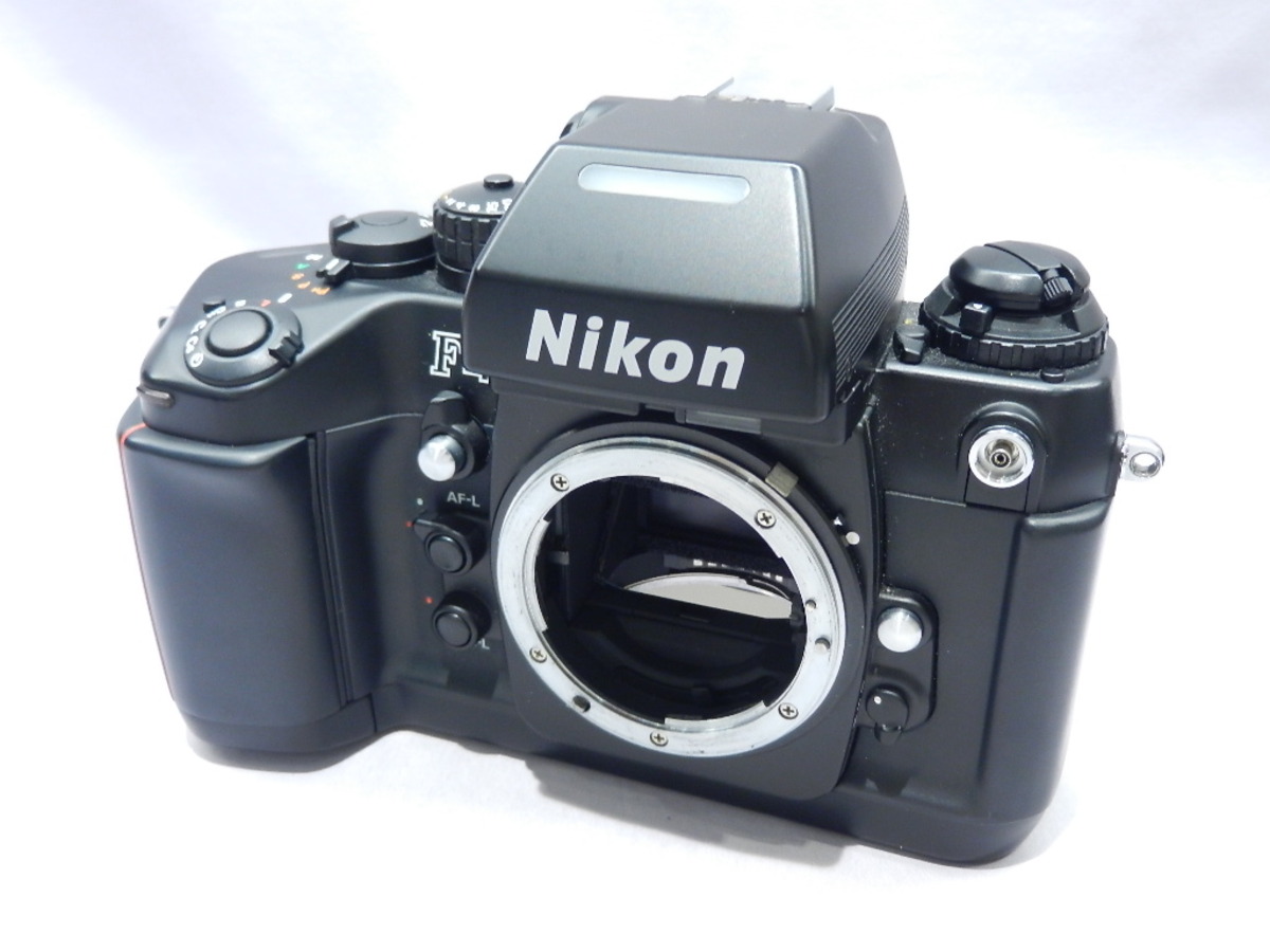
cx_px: 635
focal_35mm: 33
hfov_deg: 55.4
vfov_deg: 42.9
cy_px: 476
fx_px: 1211
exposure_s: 1/30
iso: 320
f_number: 3.8
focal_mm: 5.9
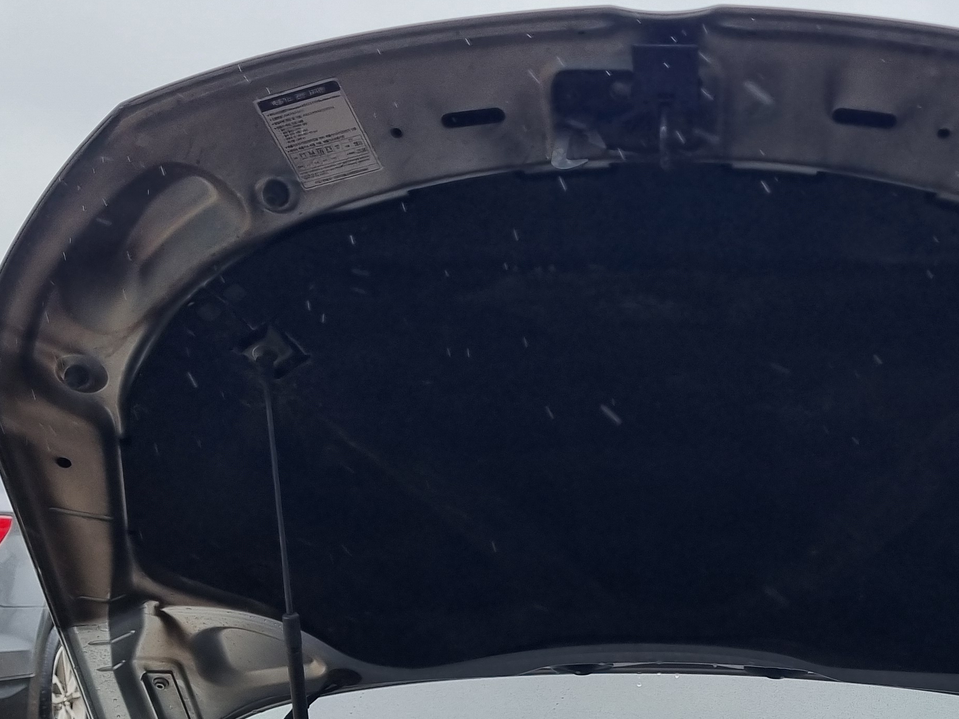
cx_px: 615
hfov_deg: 33.6
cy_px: 690
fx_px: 1579
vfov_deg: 24.7
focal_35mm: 57
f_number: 1.8
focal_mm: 5.4
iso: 50
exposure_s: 1/391
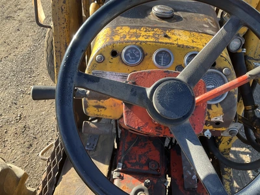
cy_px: 98
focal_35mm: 29
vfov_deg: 48.2
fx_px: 218
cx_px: 130
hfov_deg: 61.7
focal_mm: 3
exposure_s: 1/164
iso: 20
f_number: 1.8
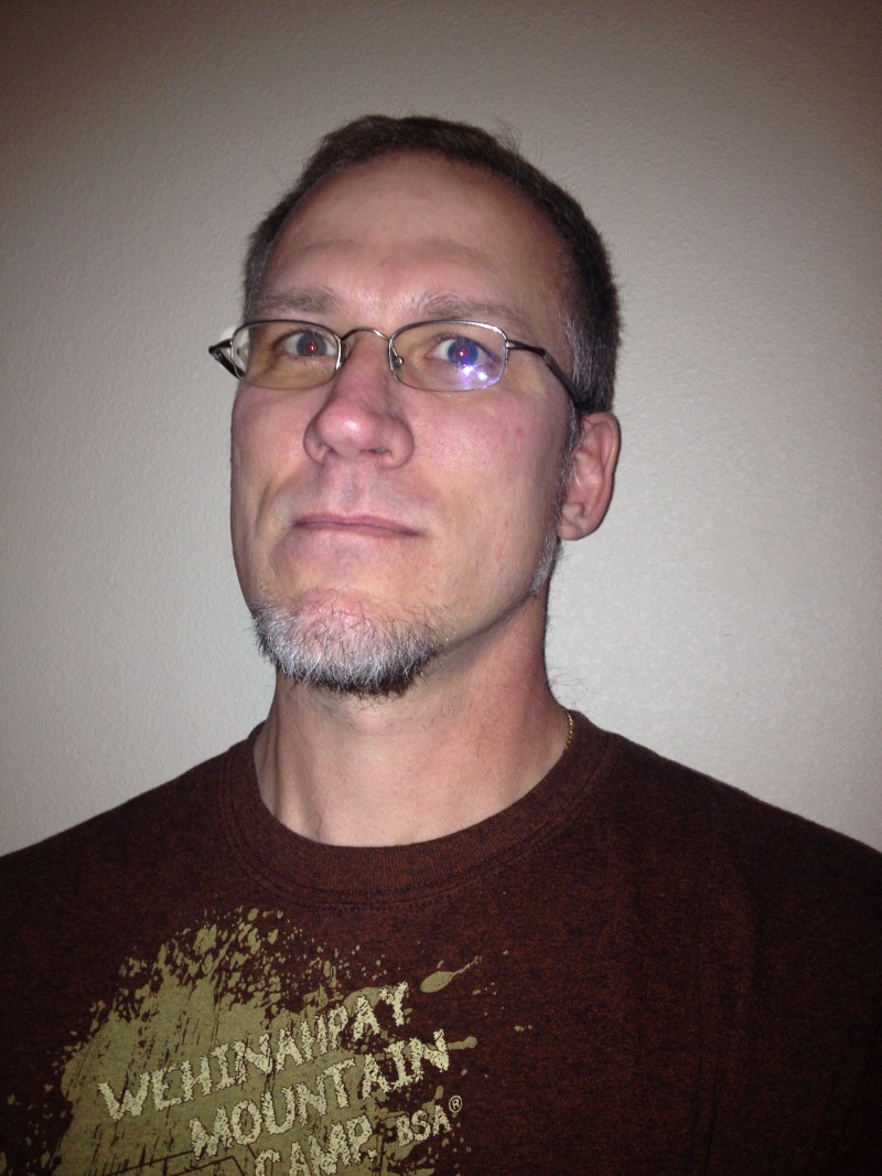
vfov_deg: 52.6
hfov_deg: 40.7
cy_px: 588
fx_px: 1189
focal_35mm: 35
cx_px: 441
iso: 64
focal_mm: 4.28
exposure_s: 1/16
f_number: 2.4
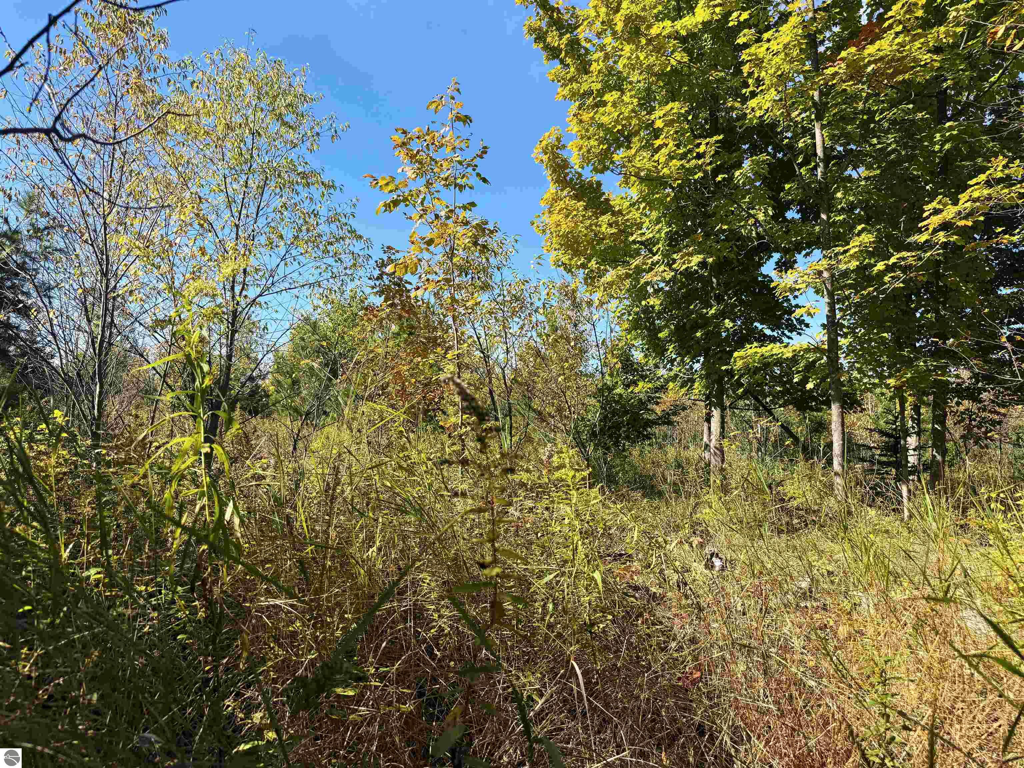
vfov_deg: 56.8
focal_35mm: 24
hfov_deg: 71.6
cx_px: 512
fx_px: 710
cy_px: 384
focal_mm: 6.76
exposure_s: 1/2110
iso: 80
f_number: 1.78
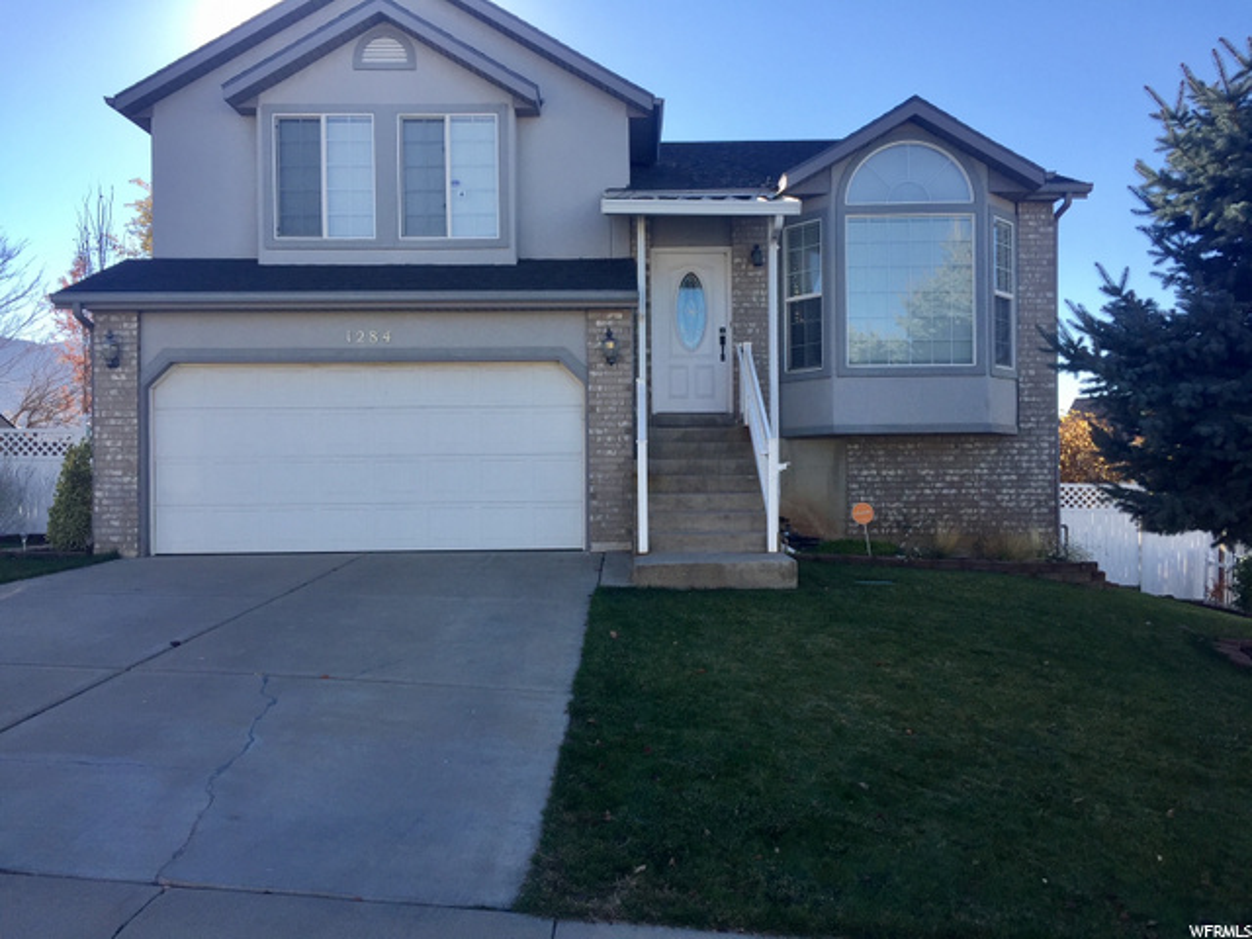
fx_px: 1049
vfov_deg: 48.2
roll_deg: -0.6
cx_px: 626
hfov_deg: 61.7
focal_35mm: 29
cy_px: 470
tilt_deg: +2.5
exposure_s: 1/807
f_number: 2.2
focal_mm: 4.15
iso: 32
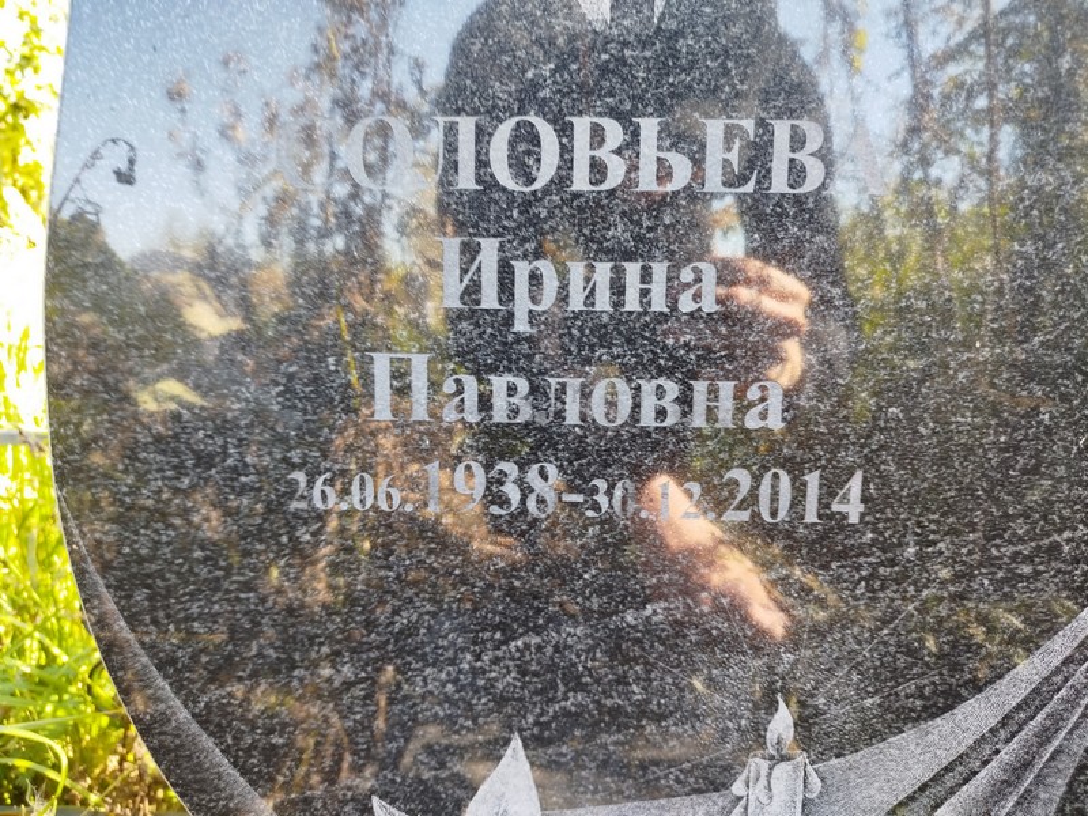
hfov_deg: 71.6
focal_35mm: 24
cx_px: 544
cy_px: 408
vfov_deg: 56.8
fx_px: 754
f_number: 1.7
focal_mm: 5.31
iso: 64
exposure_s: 1/50
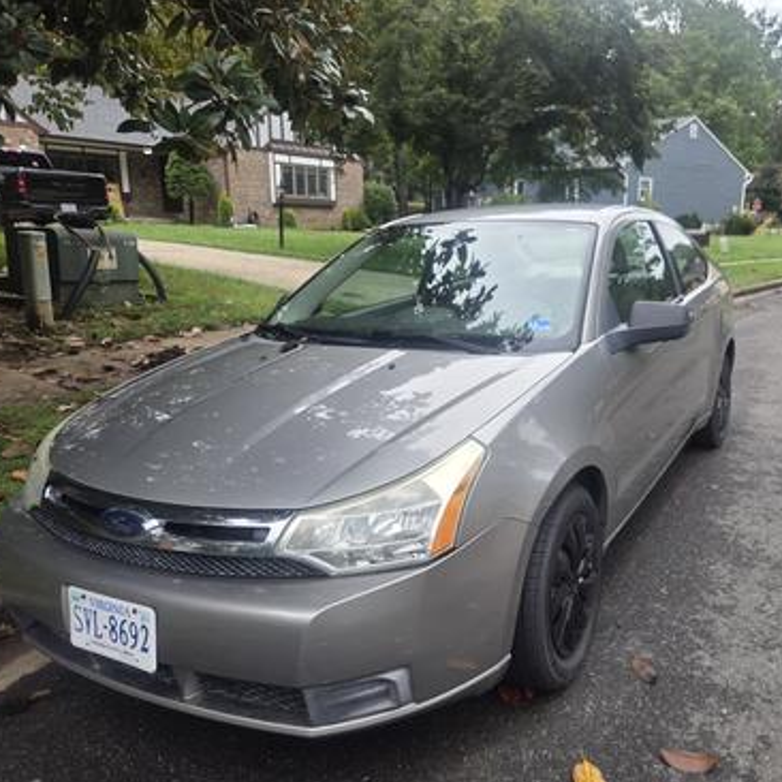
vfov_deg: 57.3
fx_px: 716
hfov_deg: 56.3
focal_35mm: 28
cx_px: 506
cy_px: 400
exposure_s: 1/590
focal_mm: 5.4
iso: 80
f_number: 1.8
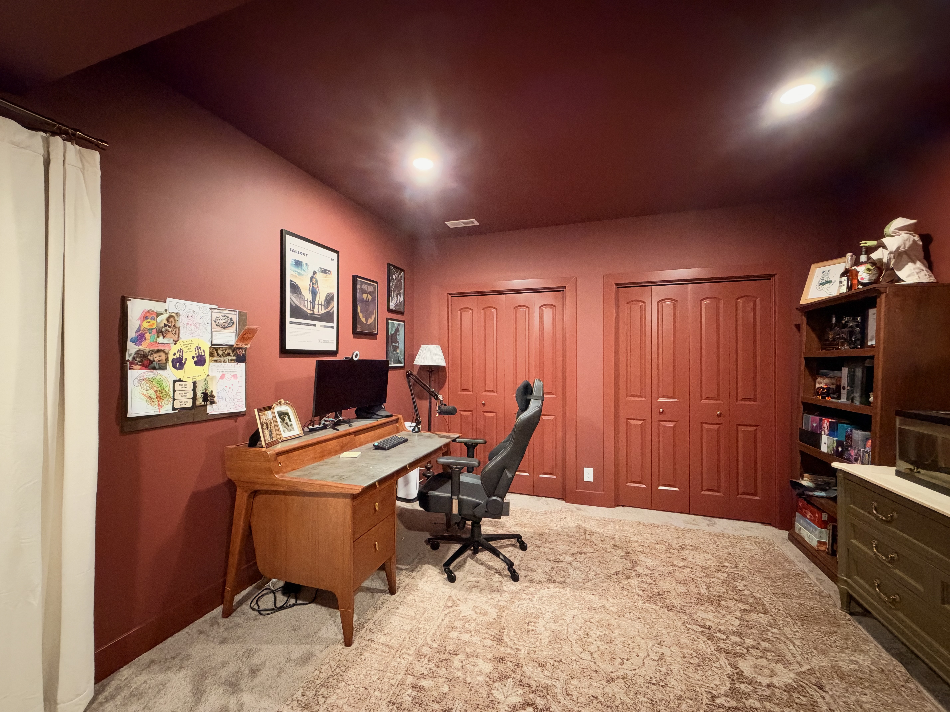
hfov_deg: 102.1
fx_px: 384
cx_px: 475
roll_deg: -0.4
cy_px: 356
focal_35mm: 14
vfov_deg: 85.7
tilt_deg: +0.4
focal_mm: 2.22
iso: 1000
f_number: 2.2
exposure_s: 1/40
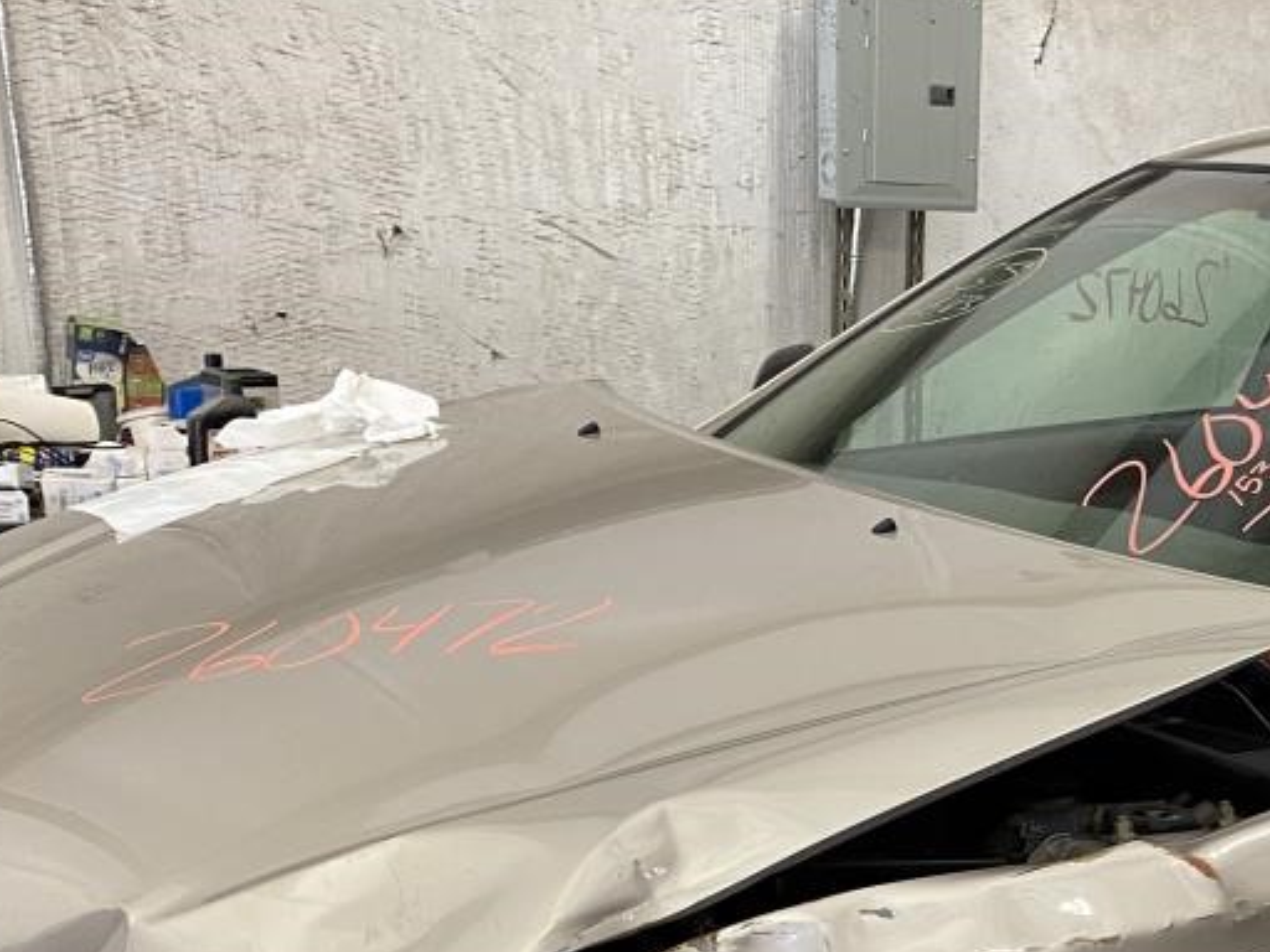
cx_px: 1272
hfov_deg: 28.0
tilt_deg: -17.8
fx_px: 2385
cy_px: 1002
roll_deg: -3.1
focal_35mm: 65
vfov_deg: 21.6
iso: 125
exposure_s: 1/68
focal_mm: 4.25
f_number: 1.8
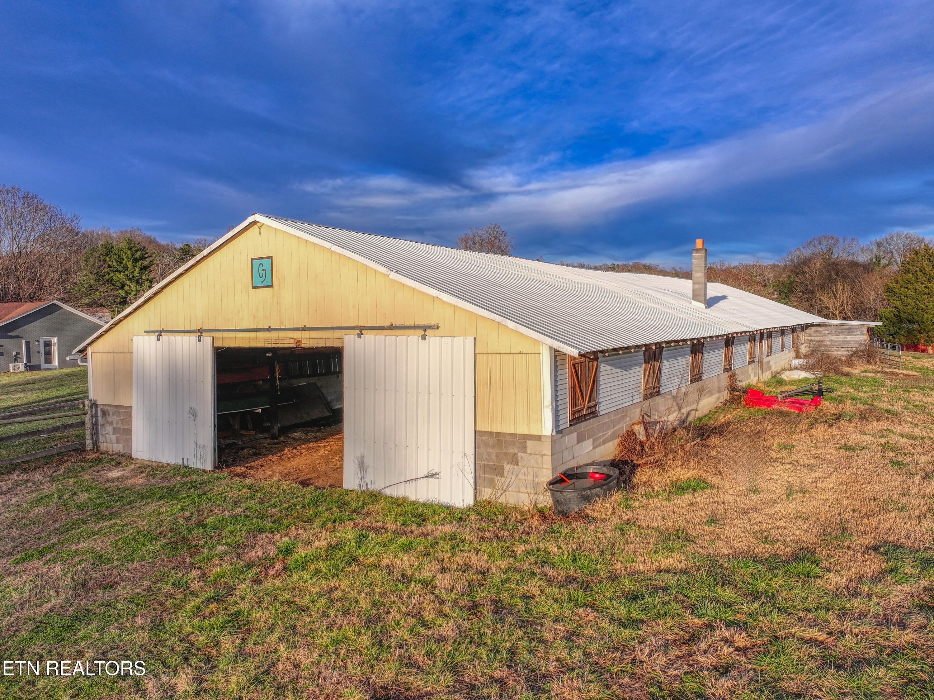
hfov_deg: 71.6
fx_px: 647
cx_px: 467
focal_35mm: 24
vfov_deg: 56.8
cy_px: 350
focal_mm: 12.3
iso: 140
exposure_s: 1/2000
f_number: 2.8
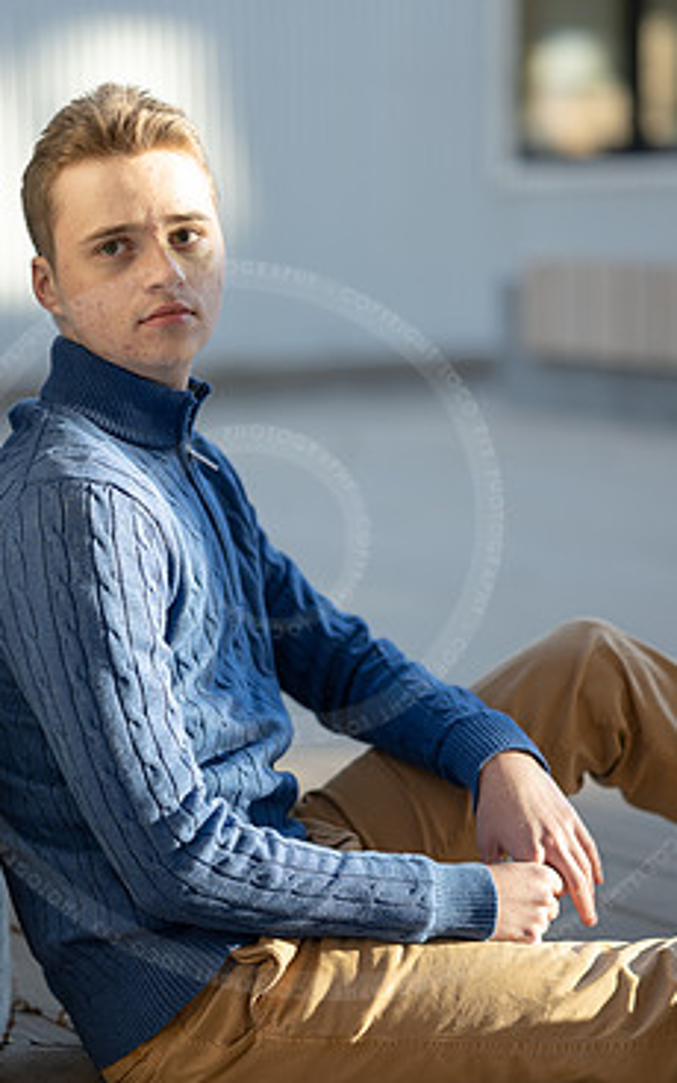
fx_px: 3129
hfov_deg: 12.3
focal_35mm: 106
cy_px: 618
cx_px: 300
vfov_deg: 19.6
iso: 100
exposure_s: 1/200
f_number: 1.8
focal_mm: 85
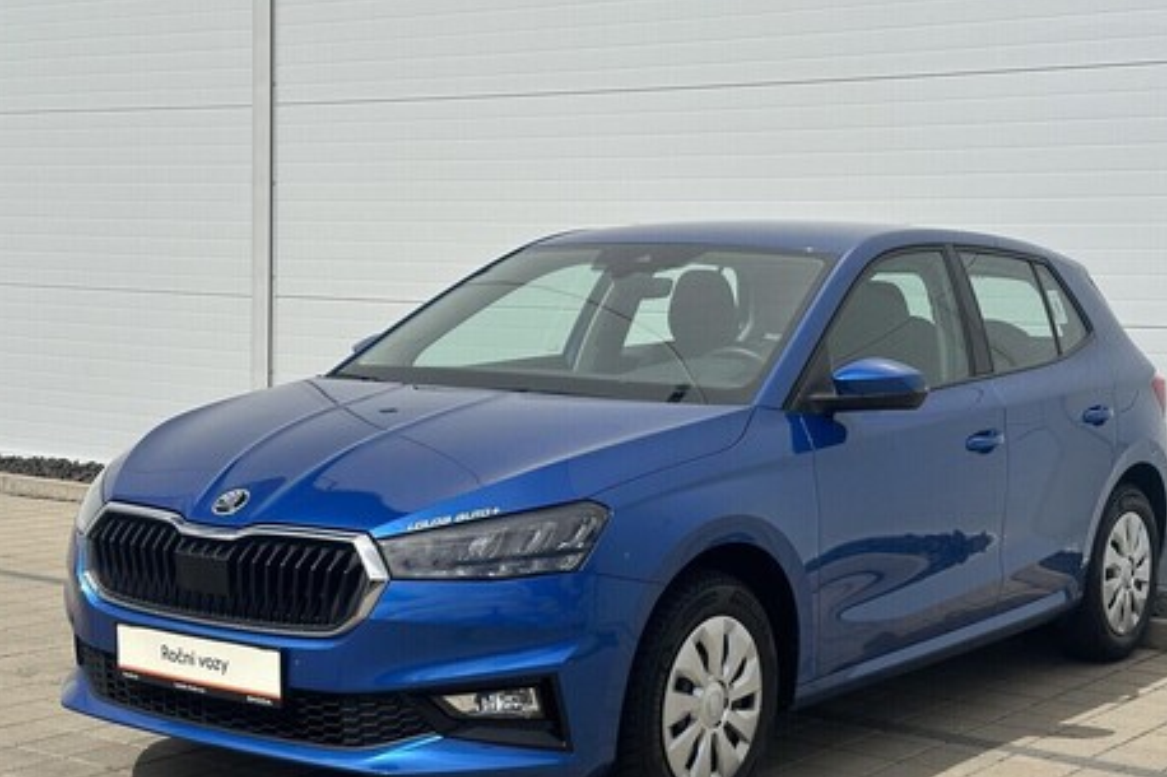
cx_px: 627
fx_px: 1944
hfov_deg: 33.4
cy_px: 508
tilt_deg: -6.4
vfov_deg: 22.5
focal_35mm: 60
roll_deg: -2.4
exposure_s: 1/8929
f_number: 1.78
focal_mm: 6.86
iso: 64
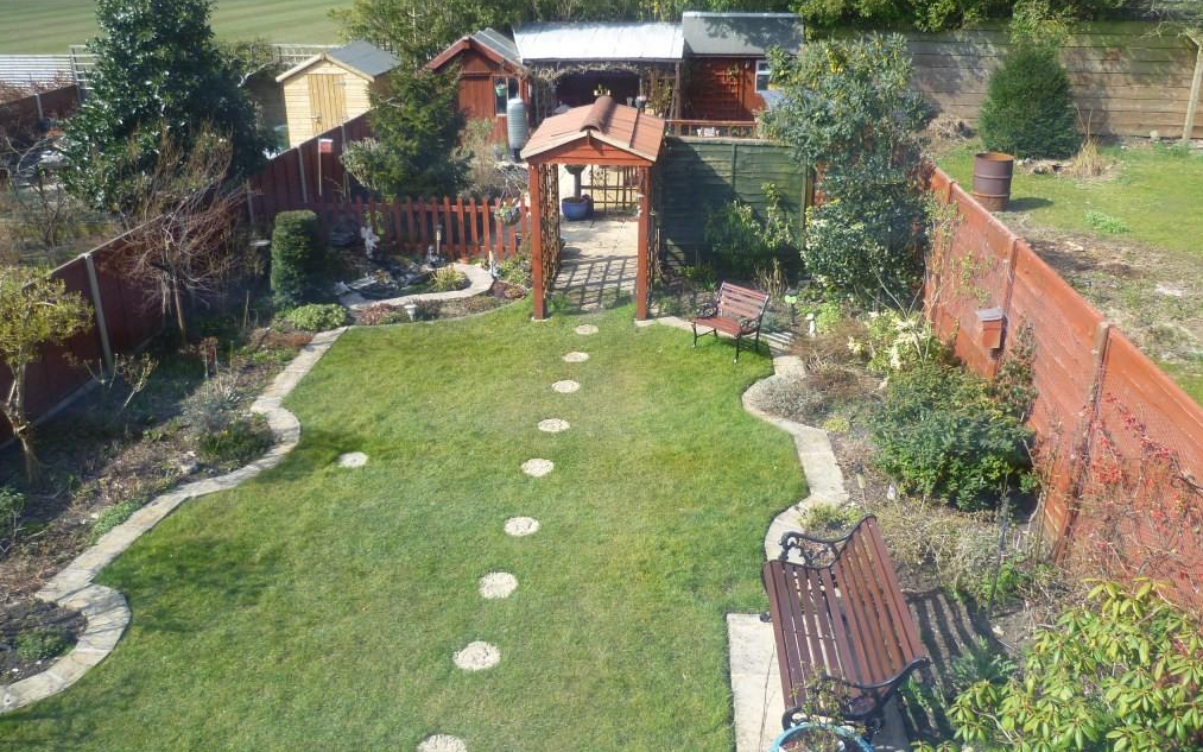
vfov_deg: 41.7
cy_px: 327
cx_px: 599
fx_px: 984
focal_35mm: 30
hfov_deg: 62.9
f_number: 2.8
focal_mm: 5
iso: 80
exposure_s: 1/320
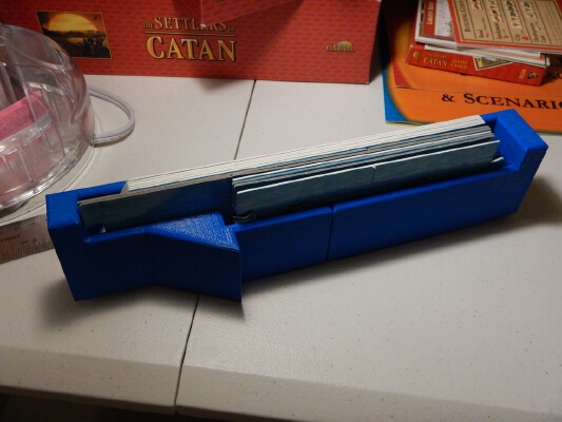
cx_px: 281
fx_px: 601
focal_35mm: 37
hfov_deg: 50.1
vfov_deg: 38.7
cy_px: 211
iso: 200
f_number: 4.2
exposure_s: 1/20
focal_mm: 6.6
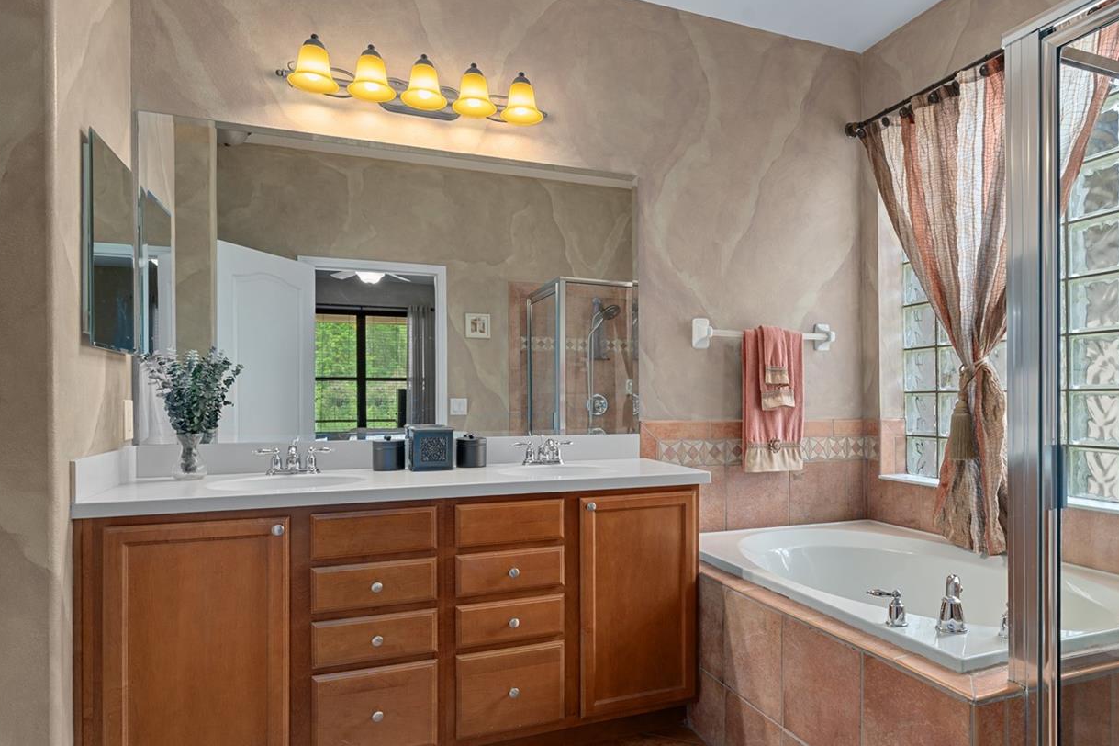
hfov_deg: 80.4
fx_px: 653
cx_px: 662
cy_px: 413
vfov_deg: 59.3
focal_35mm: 21
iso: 320
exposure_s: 1/2
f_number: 9
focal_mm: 16
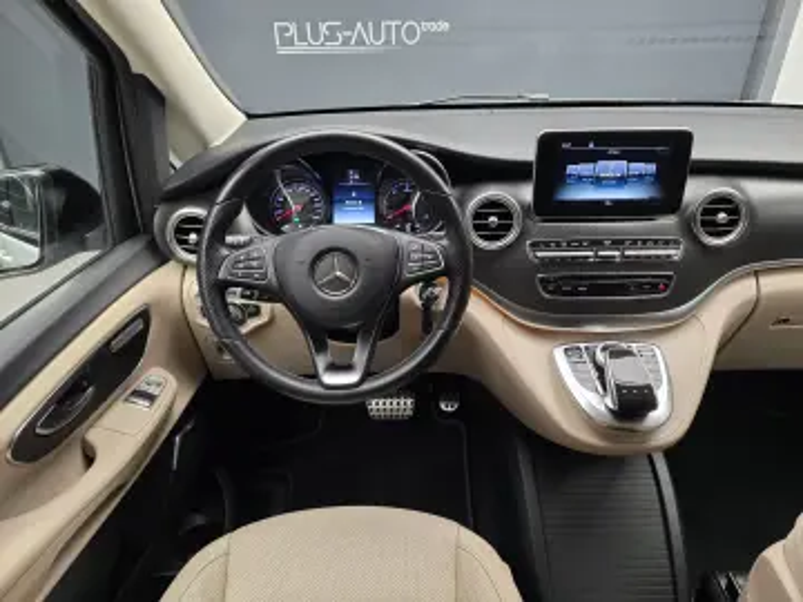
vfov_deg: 58.9
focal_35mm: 23
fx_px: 534
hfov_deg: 73.9
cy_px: 301
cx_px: 402
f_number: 1.7
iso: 160
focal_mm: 6.3
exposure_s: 1/52.5
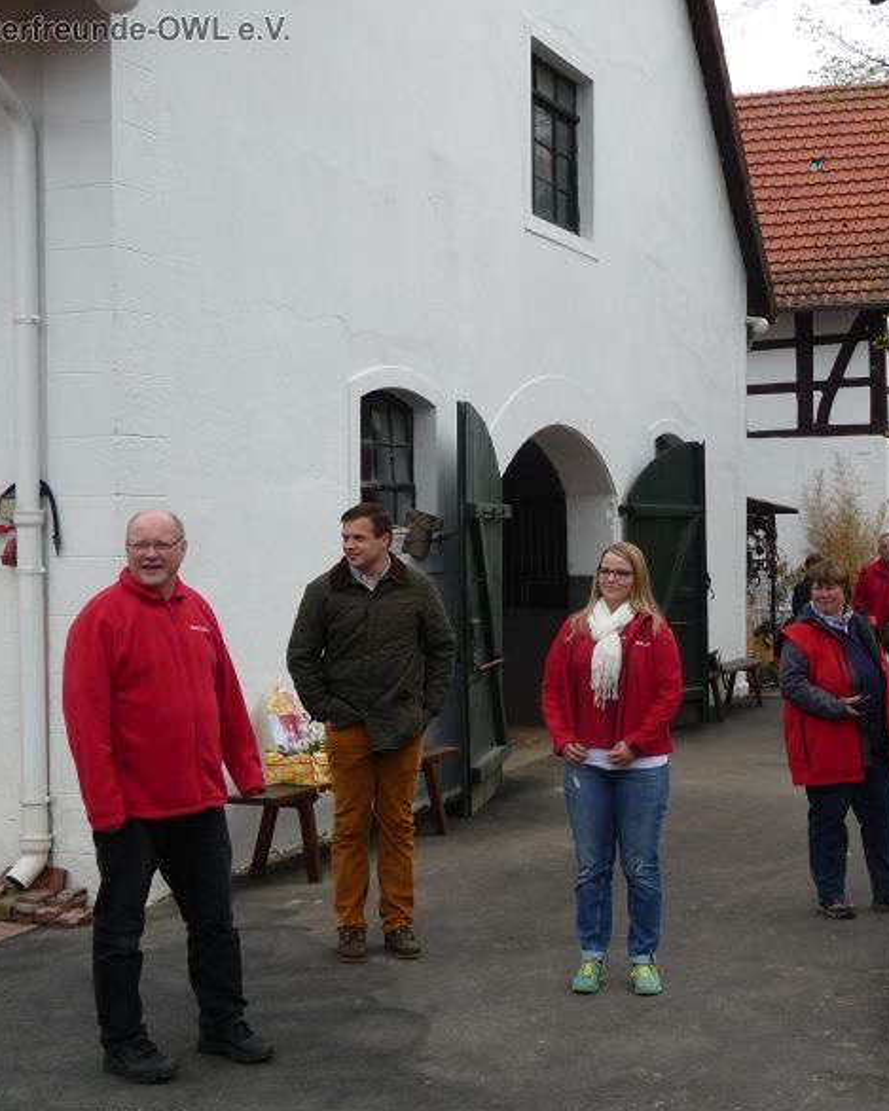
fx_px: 1578
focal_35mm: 48
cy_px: 563
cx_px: 626
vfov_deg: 38.8
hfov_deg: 31.1
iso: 100
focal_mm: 6
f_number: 3.7
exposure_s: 1/500
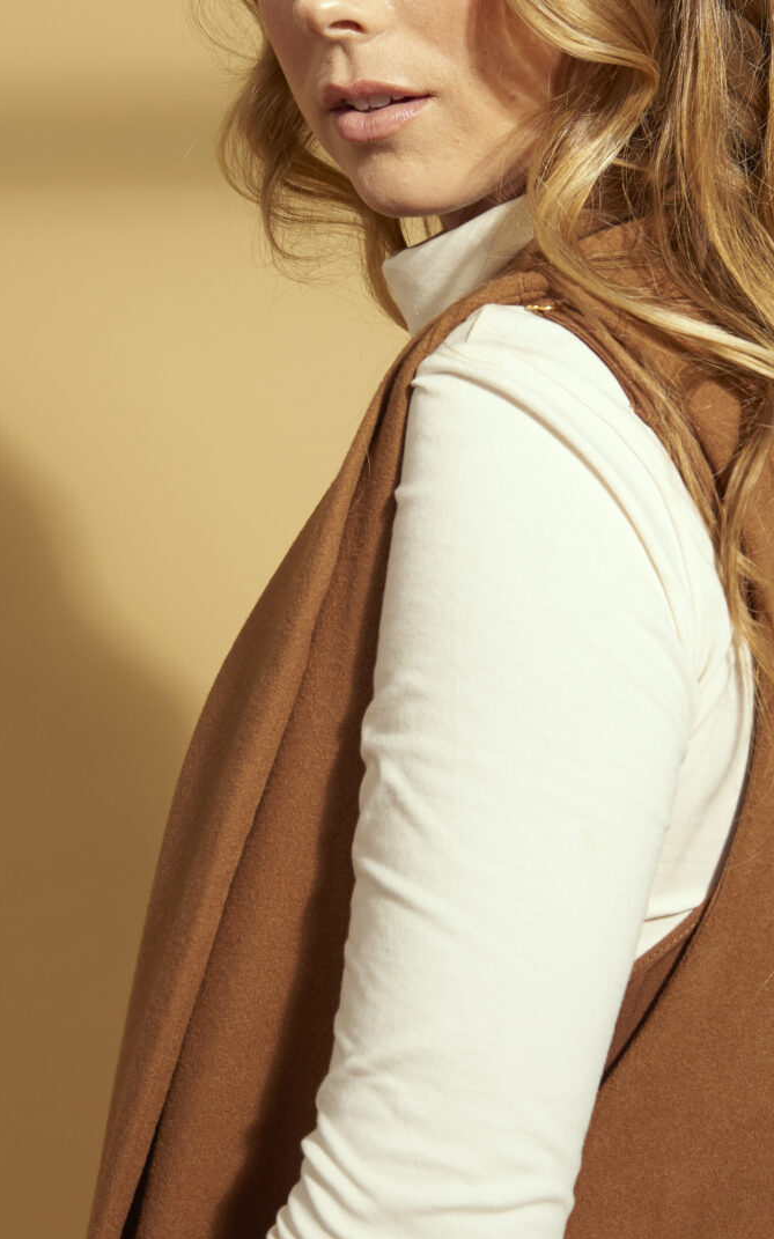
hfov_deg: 16.7
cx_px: 393
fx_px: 2634
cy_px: 629
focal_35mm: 78
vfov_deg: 26.5
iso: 400
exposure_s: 1/200
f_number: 5.6
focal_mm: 32
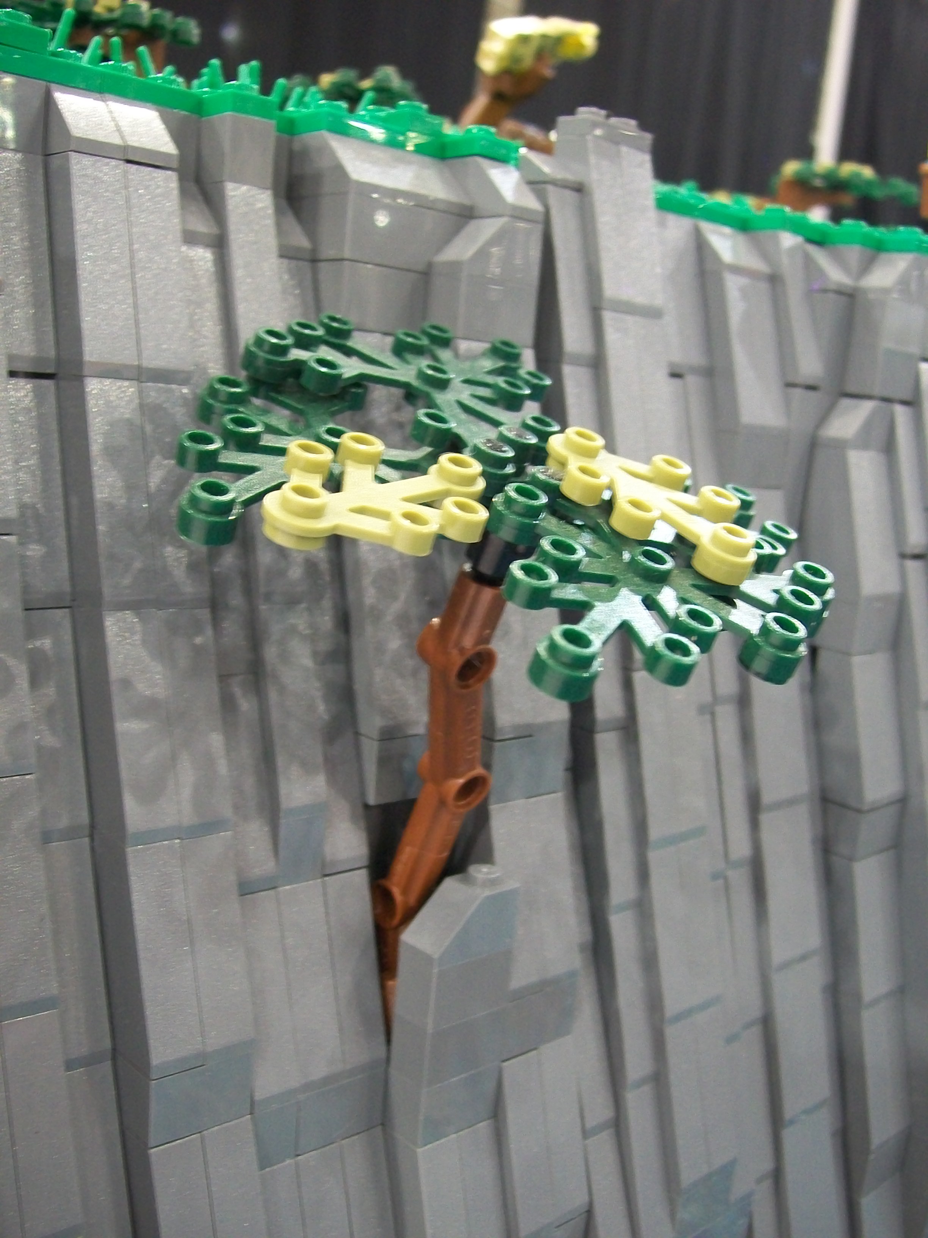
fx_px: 1287
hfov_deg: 39.7
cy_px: 619
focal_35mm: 36
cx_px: 464
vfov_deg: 51.4
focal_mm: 6
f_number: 2.7
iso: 175
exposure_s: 1/8
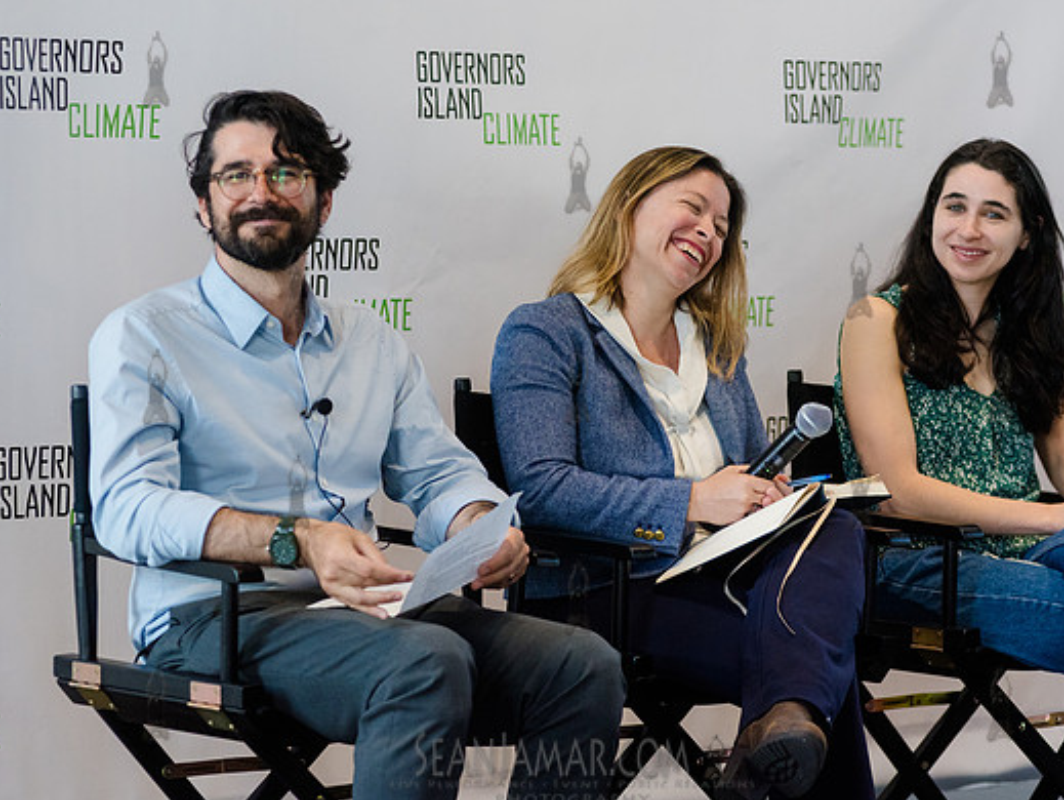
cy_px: 386
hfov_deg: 13.8
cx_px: 617
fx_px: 4398
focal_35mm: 143
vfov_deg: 10.4
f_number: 4
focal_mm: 125
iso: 4000
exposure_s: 1/320
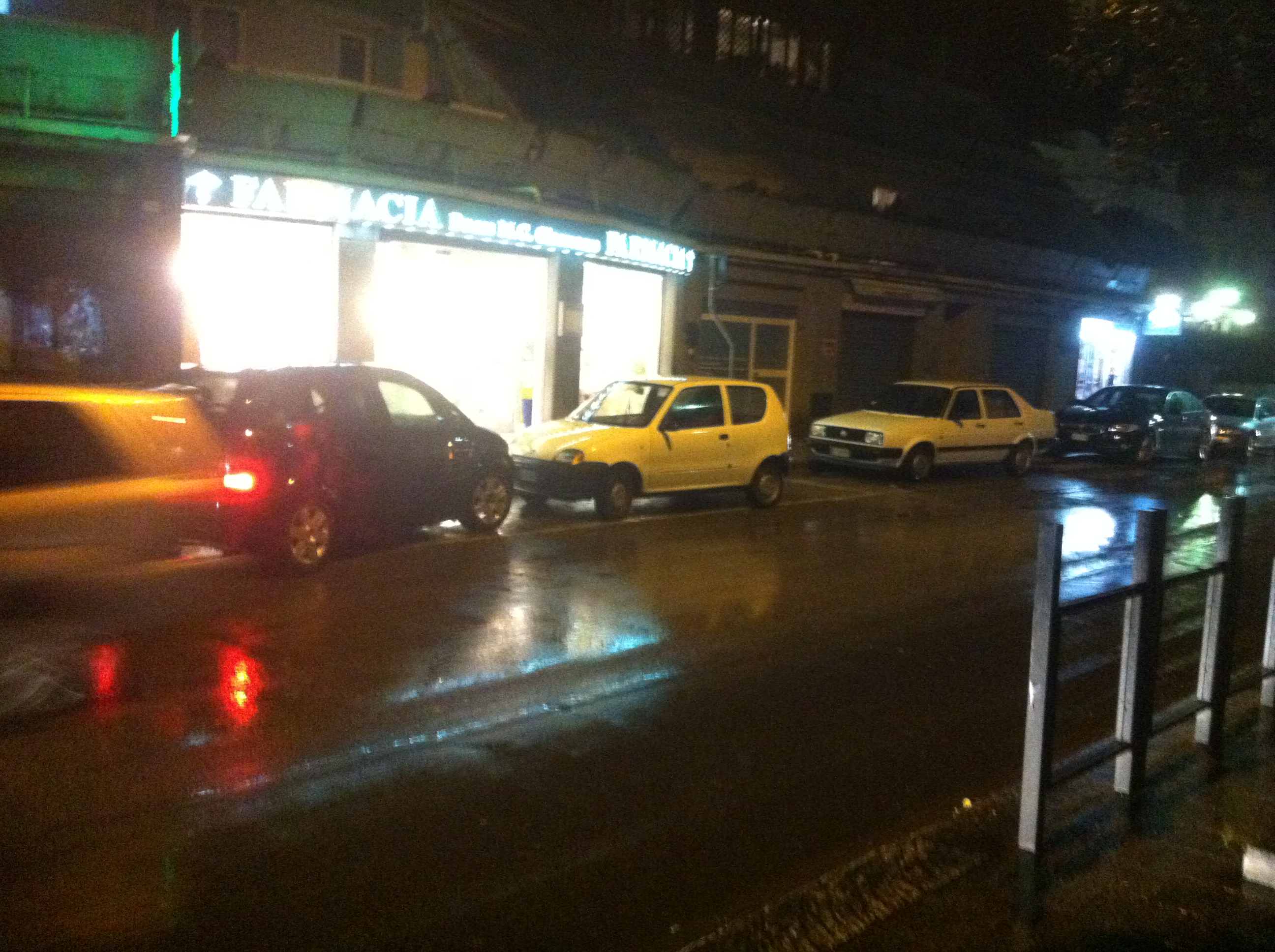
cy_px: 476
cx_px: 638
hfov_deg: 52.7
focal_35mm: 35
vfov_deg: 40.6
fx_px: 1287
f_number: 2.8
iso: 1000
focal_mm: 3.85
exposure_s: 1/15
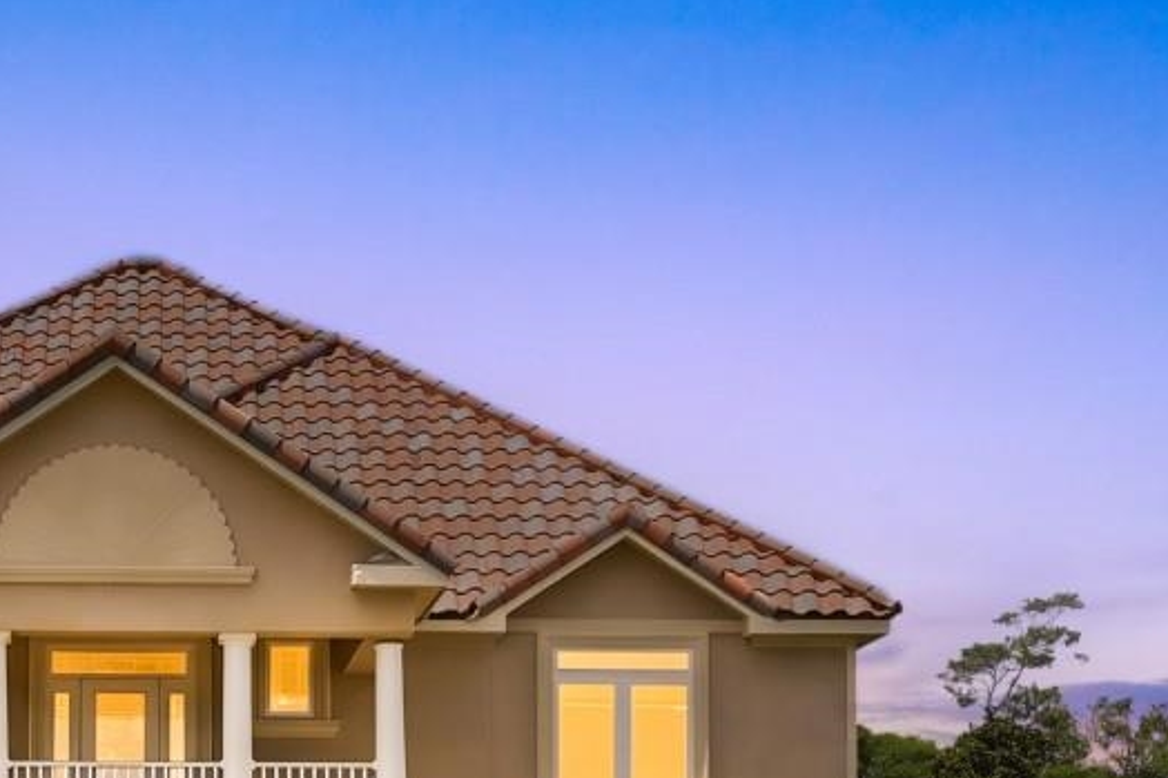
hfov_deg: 28.0
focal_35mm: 68
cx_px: 16
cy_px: 945
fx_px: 2205
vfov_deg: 18.9
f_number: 2.8
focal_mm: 8.38
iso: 120
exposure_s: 1/500
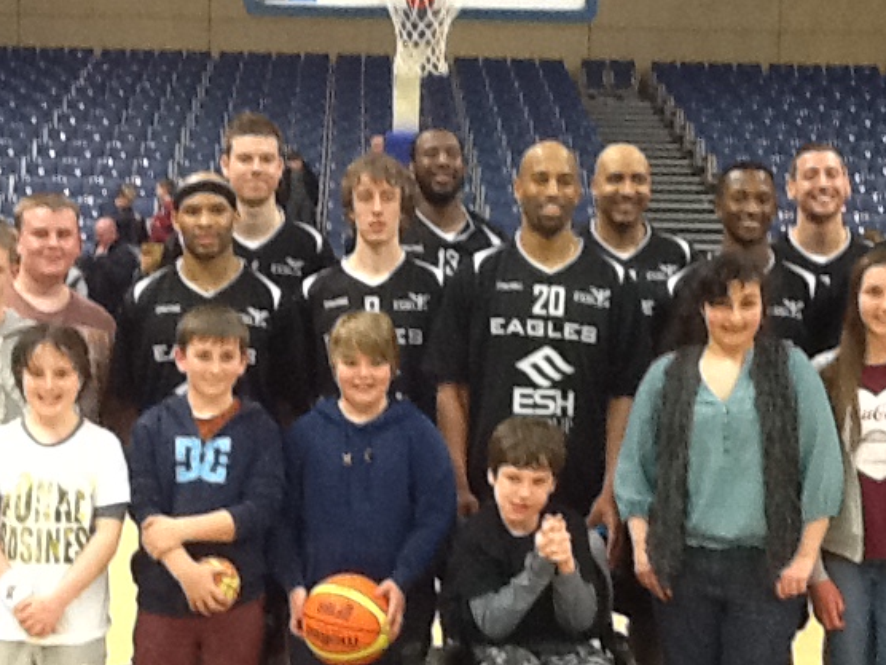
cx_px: 406
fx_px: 1945
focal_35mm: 76
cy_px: 357
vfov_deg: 19.4
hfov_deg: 25.7
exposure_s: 1/30
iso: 160
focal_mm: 2.03
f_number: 2.4
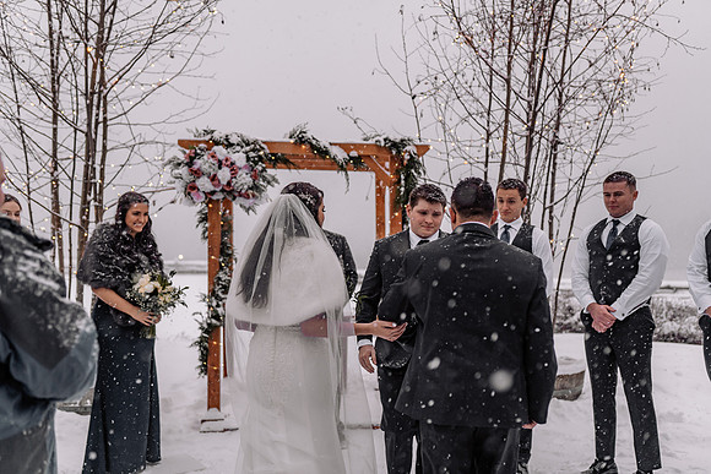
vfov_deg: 37.5
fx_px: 698
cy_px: 237
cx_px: 356
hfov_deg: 54.0
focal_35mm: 35
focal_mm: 35
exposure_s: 1/250
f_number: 2
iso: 200
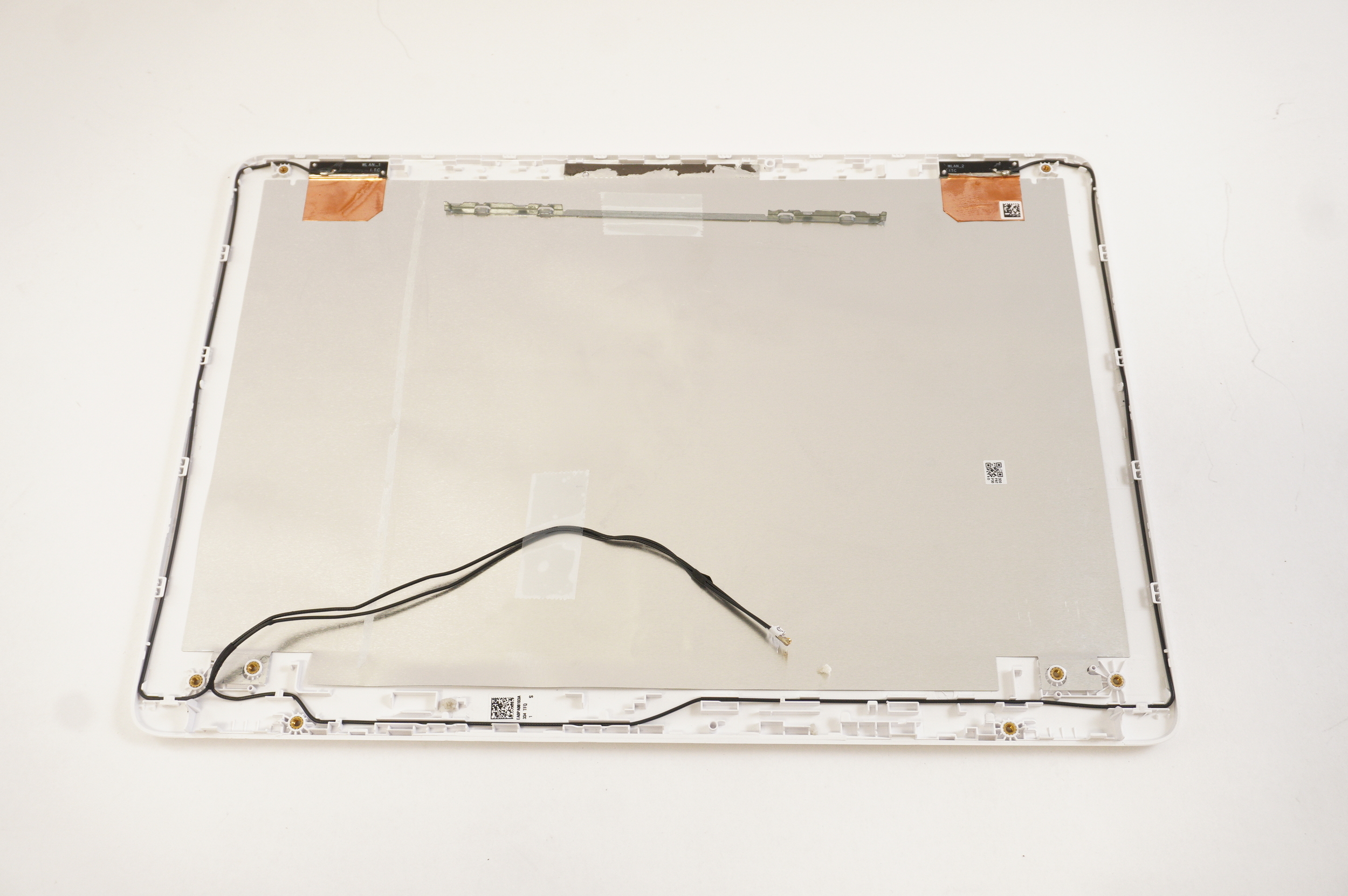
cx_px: 674
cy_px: 448
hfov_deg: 55.1
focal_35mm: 34
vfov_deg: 38.3
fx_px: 1291
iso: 800
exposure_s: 1/30
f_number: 5.6
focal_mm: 23
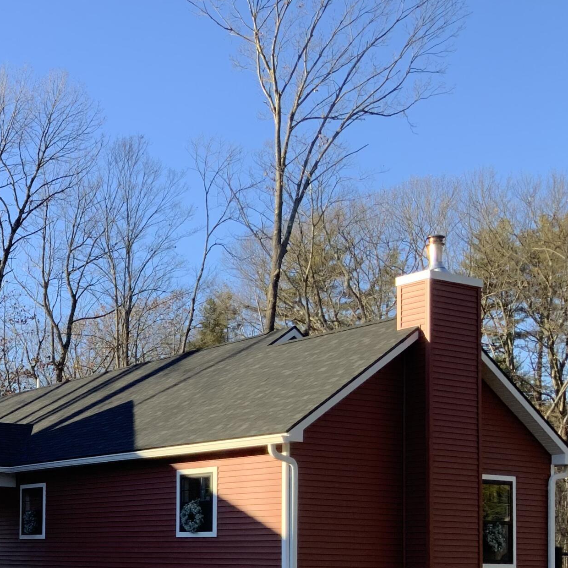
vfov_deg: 26.9
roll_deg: -1.7
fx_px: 1151
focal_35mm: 62
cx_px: -77
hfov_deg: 25.4
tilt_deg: +2.5
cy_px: 499
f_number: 1.8
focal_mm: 3
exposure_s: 1/545
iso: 16
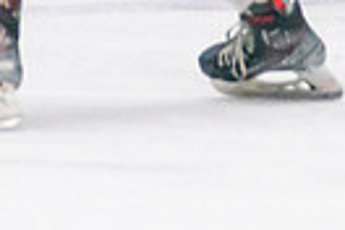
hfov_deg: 1.5
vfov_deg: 1.0
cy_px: -265
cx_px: 635
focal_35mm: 1384
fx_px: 13262
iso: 3200
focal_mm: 162
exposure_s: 1/1250
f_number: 2.8
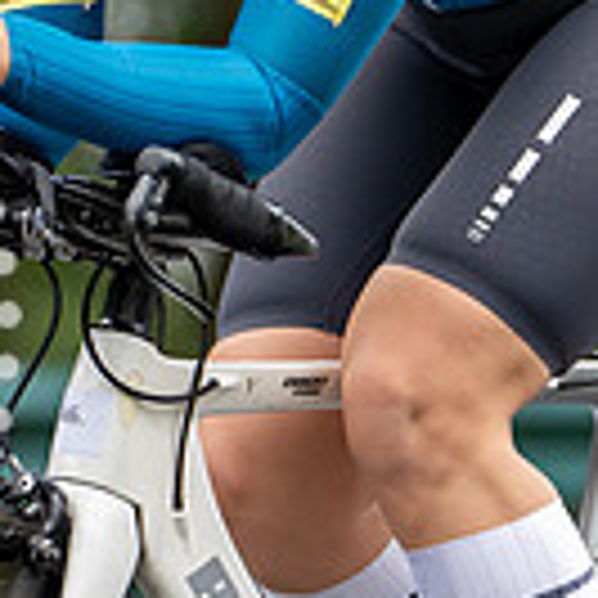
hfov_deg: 3.4
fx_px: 10105
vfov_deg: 3.4
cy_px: 92
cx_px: 297
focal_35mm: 517
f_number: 2.8
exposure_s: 1/1250
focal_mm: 139
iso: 1250
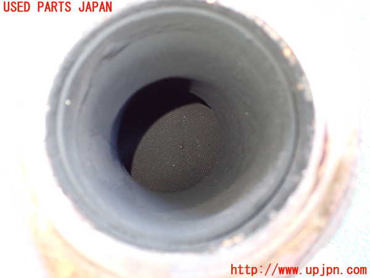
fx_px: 321
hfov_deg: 60.0
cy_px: 139
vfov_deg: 46.8
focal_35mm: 30
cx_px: 185
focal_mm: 5.4
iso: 800
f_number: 2.3
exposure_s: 1/30
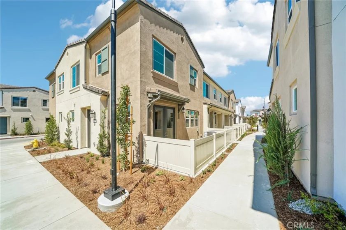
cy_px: 115
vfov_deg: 90.0
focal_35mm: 12
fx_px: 115
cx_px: 173
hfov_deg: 112.6
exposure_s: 1/320
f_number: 7.1
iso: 100
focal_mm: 12
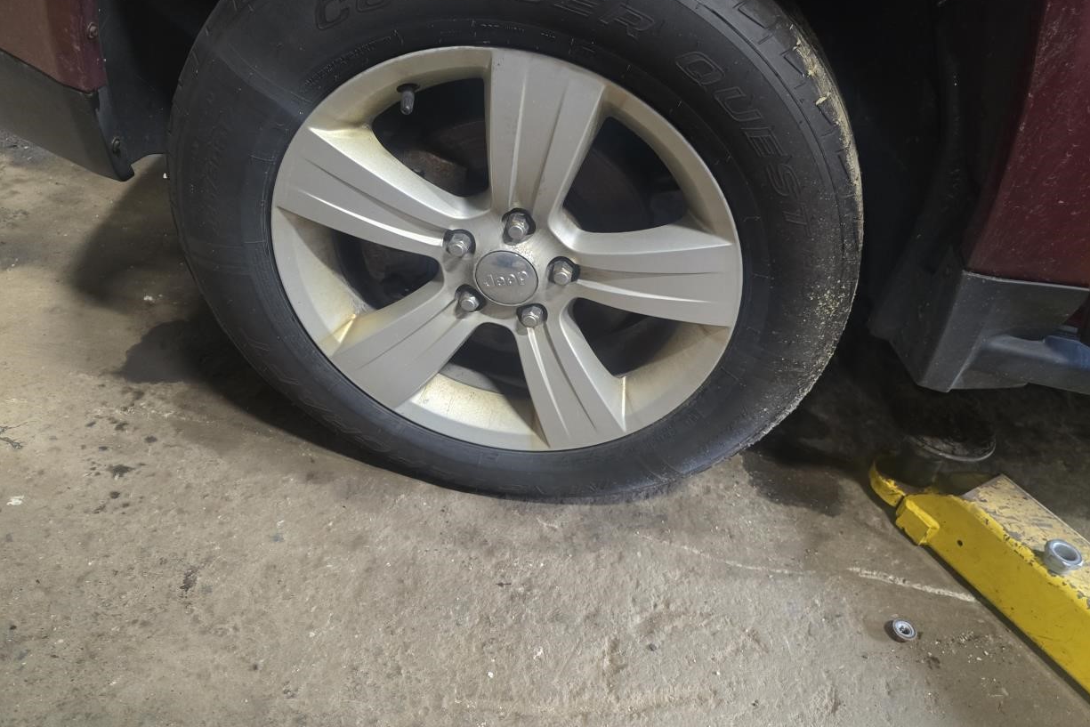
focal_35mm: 25
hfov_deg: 71.5
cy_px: 343
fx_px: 757
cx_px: 554
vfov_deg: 51.3
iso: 640
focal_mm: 6.3
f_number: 1.7
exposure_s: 1/60
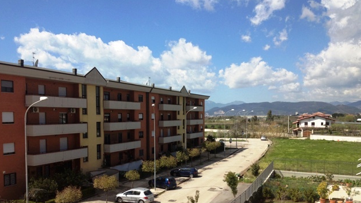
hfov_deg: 51.6
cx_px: 178
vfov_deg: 30.2
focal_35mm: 39
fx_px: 373
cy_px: 133
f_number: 2.4
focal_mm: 4.28
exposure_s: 1/1905
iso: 50
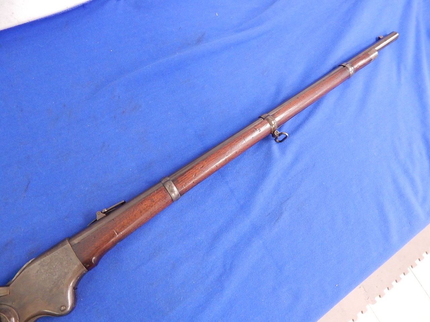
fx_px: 273
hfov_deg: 76.4
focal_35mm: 22
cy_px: 161
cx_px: 215
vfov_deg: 61.1
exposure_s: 1/13
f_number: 3
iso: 400
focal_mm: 4
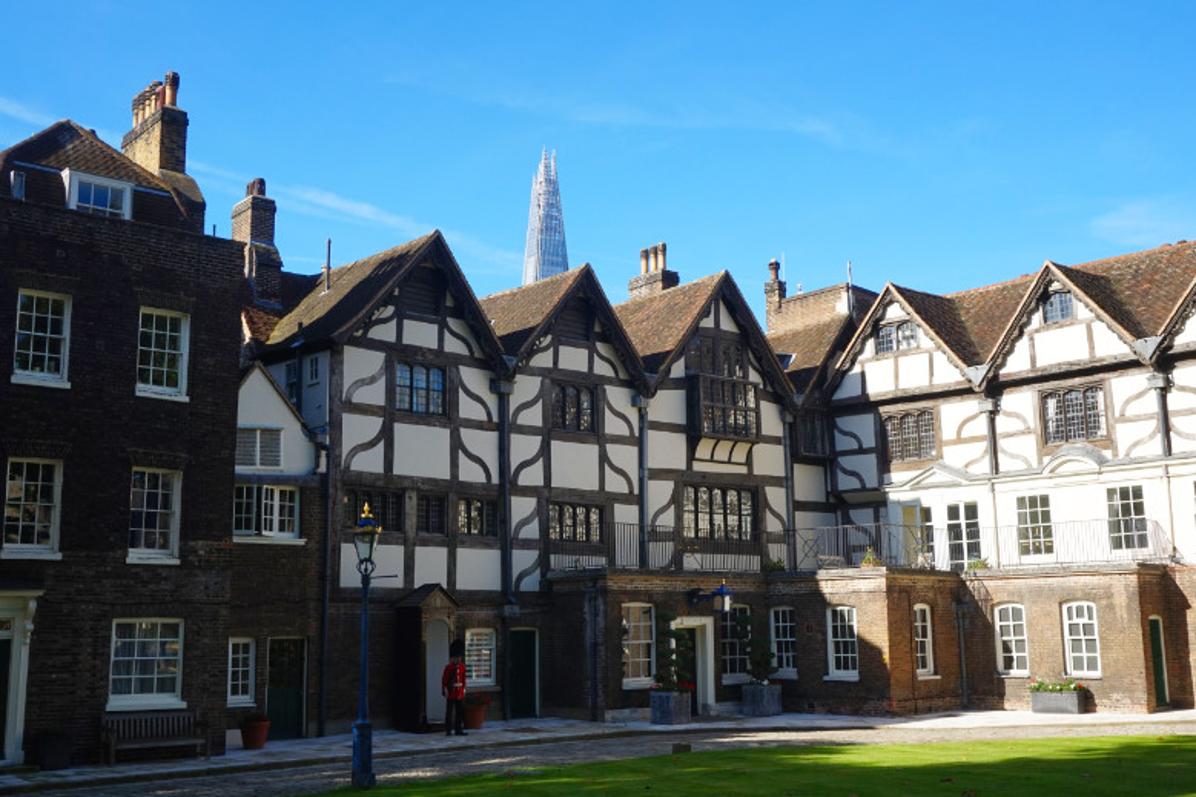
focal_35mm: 39
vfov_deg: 34.6
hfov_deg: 50.1
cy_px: 398
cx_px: 591
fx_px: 1279
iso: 100
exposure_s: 1/80
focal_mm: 25
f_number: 11
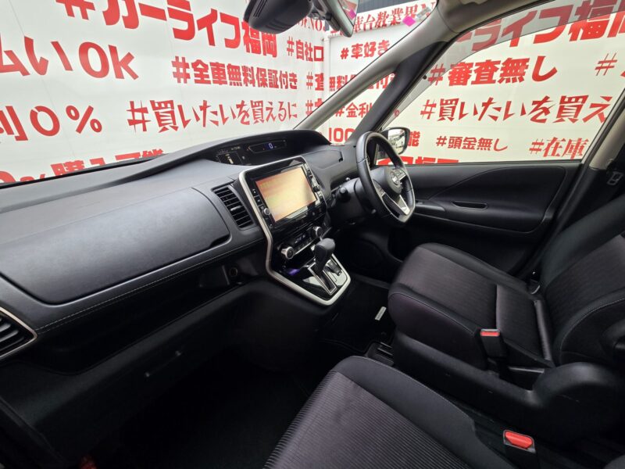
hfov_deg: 106.2
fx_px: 235
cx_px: 312
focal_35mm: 13
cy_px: 234
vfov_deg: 89.9
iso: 50
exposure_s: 1/113
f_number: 2.2
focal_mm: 2.2
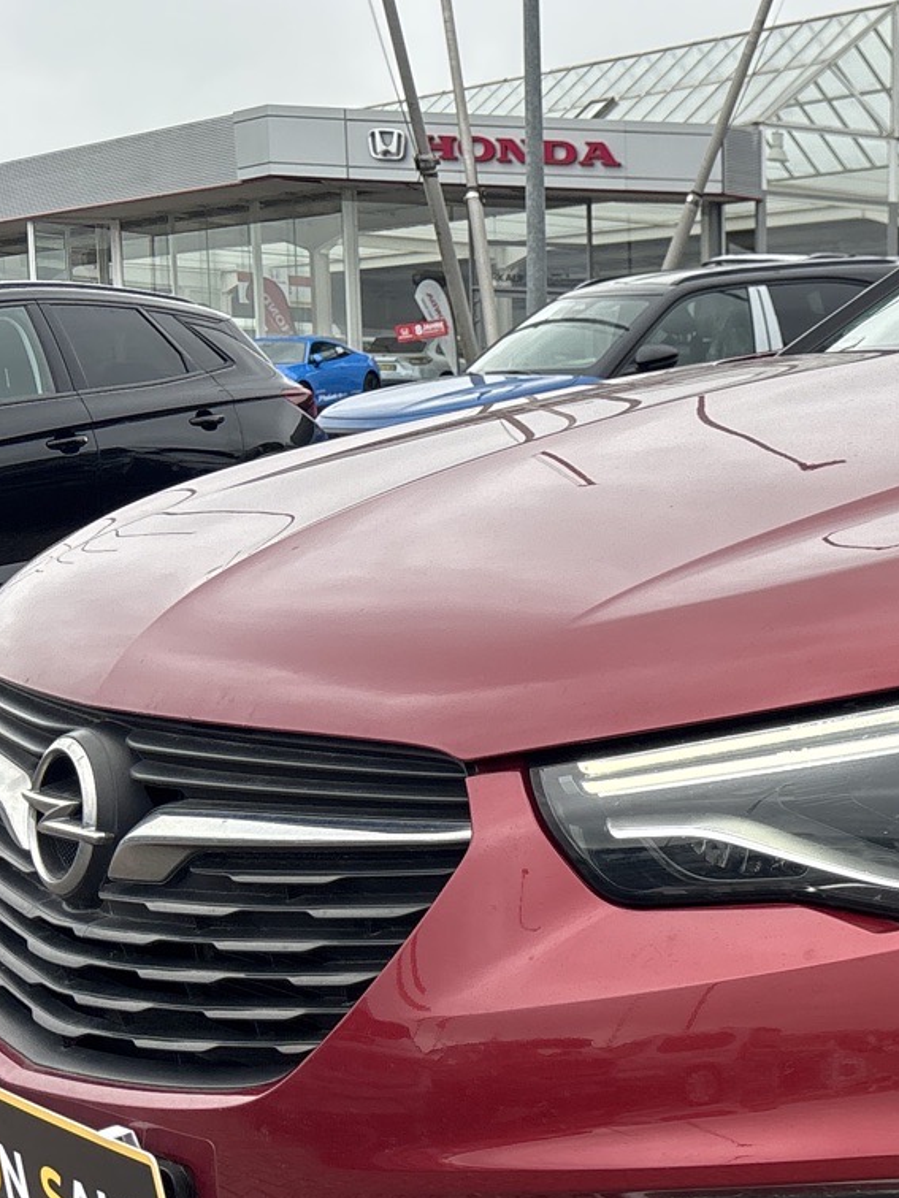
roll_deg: -2.3
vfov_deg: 28.9
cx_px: 1294
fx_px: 2285
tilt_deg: -9.1
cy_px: 913
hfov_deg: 19.7
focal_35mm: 66
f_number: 1.6
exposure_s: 1/452
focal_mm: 5.96
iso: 50
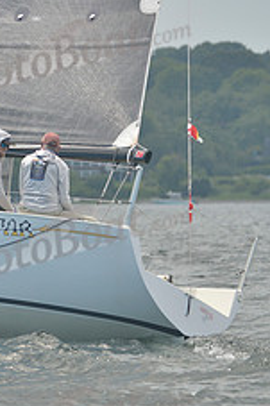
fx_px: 5757
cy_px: 174
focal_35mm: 511
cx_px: -152
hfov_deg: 2.7
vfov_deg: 4.0
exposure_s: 1/1600
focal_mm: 200
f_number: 4.5
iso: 200
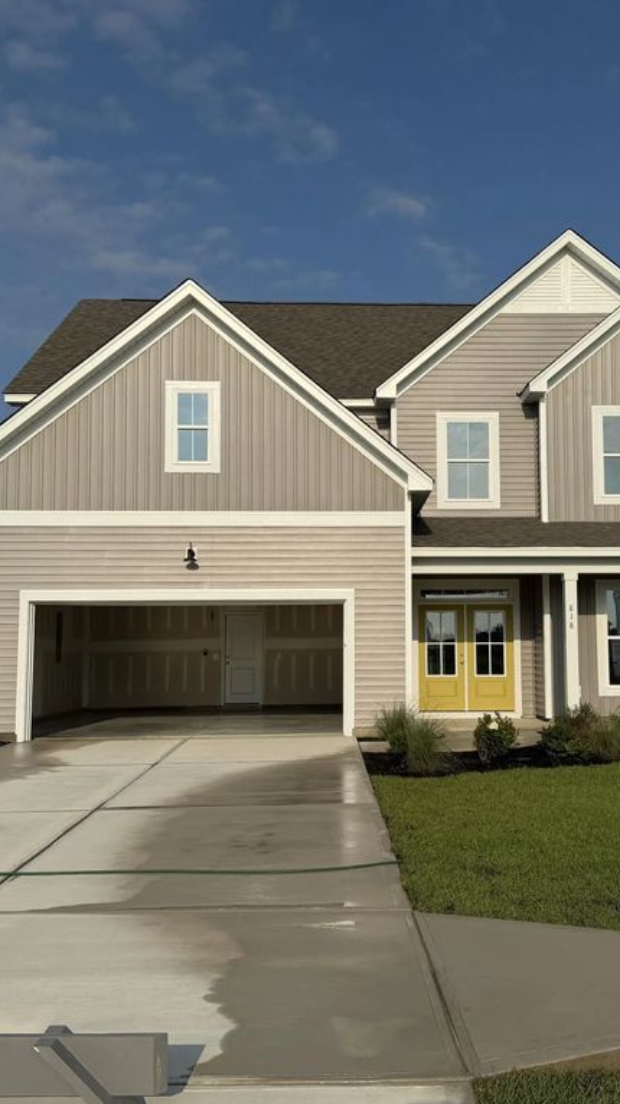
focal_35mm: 35
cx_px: 386
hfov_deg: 33.5
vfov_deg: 56.6
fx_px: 1023
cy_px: 553
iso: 80
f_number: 1.78
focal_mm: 6.76
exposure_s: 1/9091
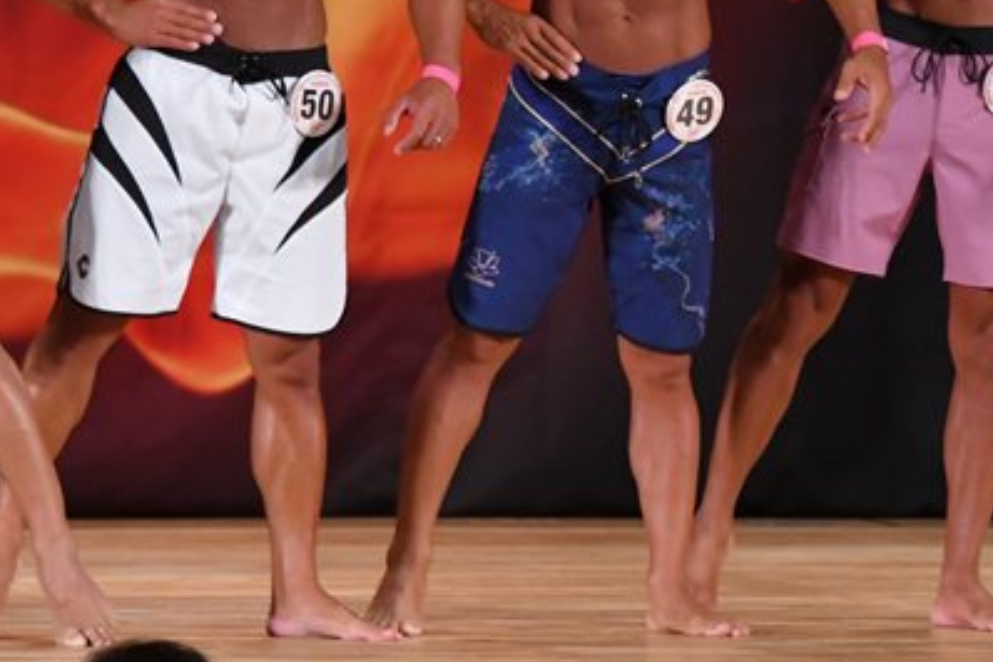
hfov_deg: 4.2
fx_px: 13653
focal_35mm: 495
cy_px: 87
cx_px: 837
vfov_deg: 2.8
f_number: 5.6
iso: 3200
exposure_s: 1/400
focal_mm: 170
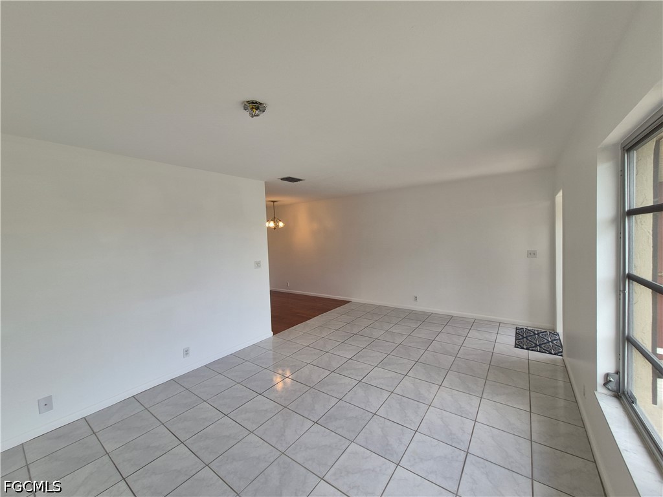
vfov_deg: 89.9
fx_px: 249
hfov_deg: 106.2
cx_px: 332
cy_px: 248
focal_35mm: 13
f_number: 2.2
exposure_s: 1/120
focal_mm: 1.74
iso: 50
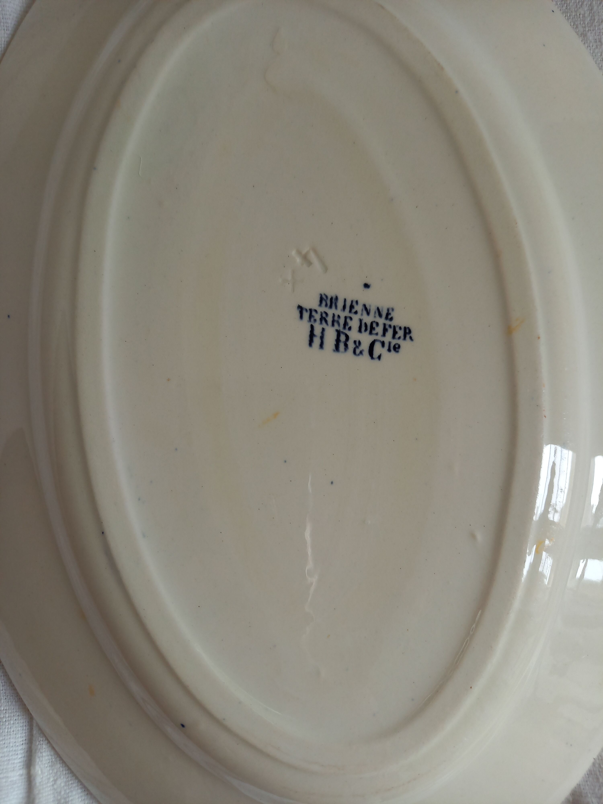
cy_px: 402
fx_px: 581
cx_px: 302
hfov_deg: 54.9
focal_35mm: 25
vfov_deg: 69.4
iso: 80
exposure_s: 1/50
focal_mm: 4.65
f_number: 1.8
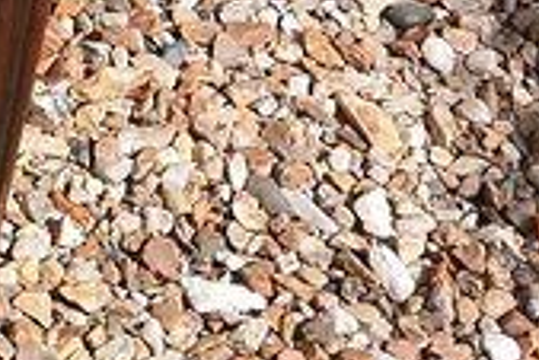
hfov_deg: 10.1
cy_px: -521
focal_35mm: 183
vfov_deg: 7.1
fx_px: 2742
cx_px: -644
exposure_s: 1/1000
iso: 160
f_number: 5
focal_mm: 11.8
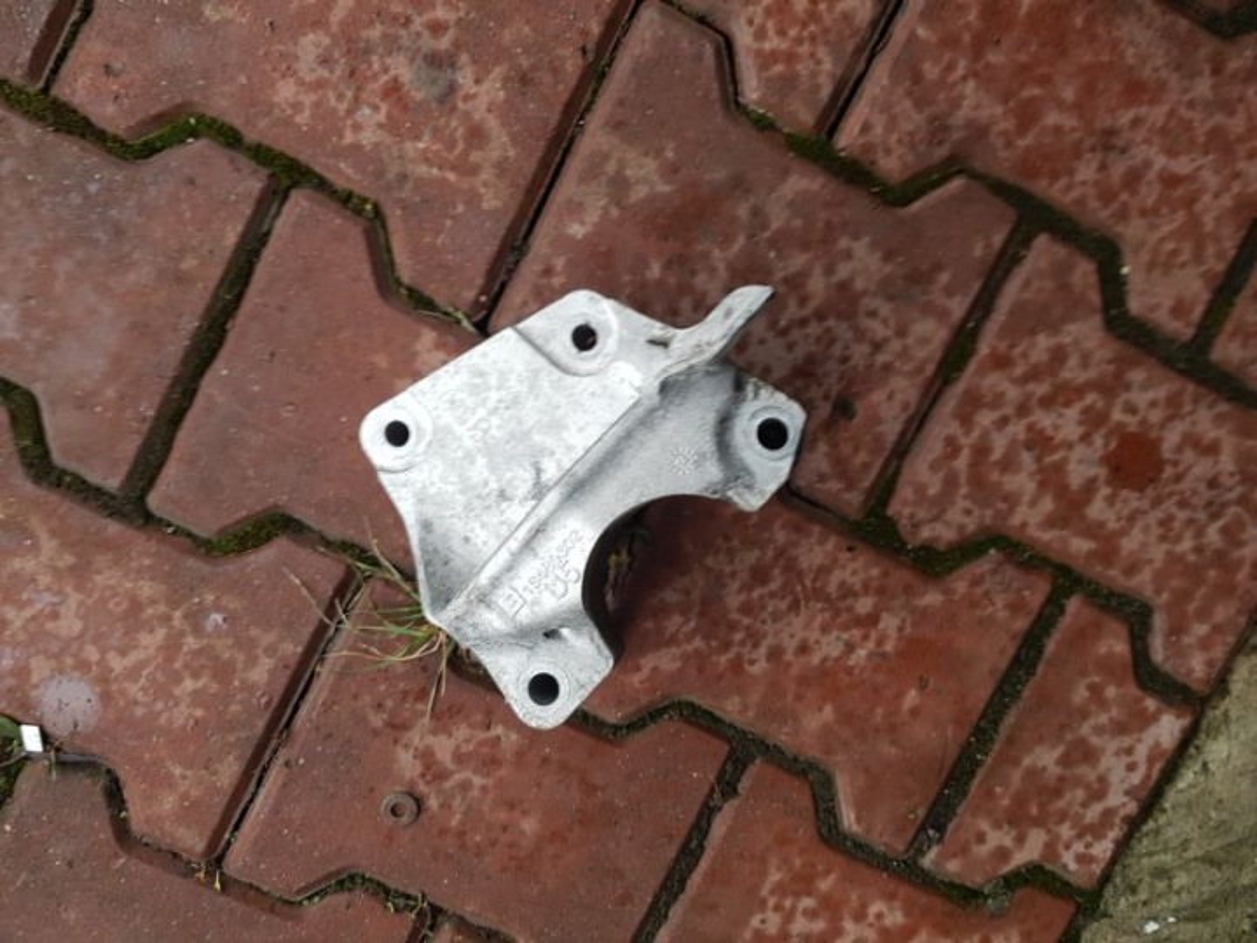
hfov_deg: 67.3
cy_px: 472
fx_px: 944
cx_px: 628
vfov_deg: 53.1
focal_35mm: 26
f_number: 1.7
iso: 160
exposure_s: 1/50
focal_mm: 4.2
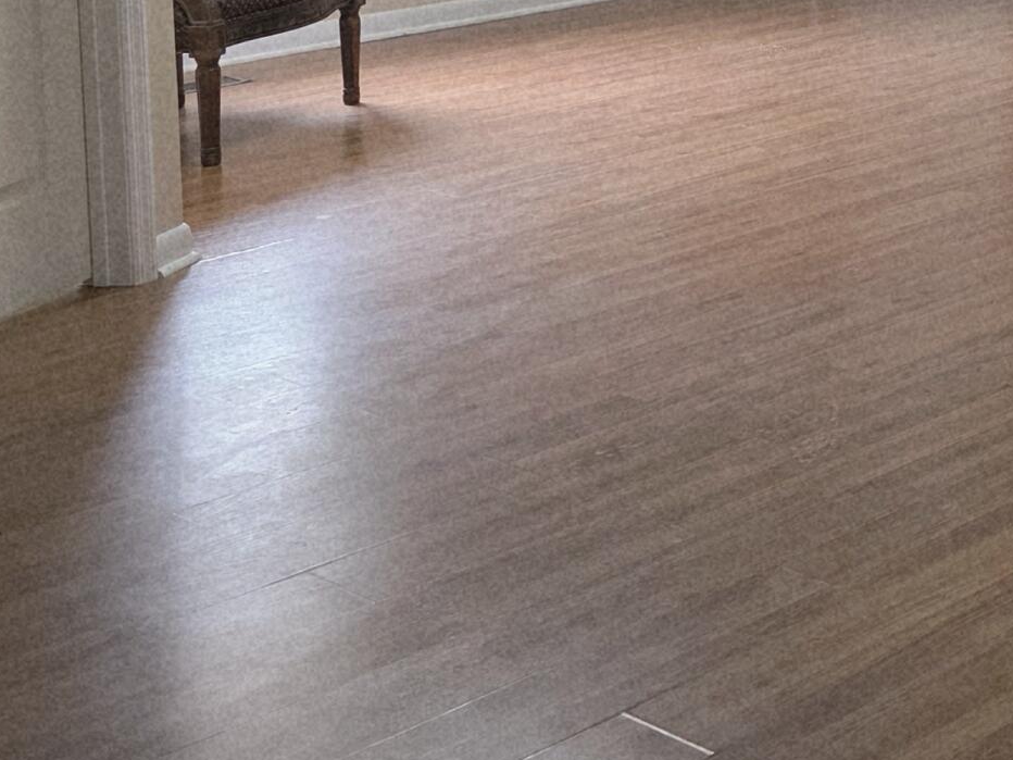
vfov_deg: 18.4
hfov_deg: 21.9
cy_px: -247
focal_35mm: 74
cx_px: 1518
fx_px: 2166
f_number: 1.7
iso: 320
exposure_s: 1/120
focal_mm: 6.3
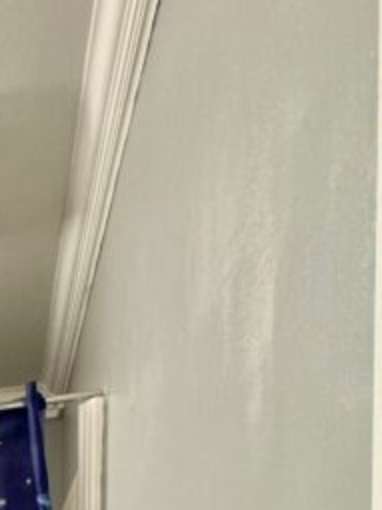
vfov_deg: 30.7
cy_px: 704
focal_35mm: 44
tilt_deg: -1.1
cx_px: -214
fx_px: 648
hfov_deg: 24.3
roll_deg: +1.0
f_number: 2.2
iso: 500
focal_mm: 2.22
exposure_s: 1/60
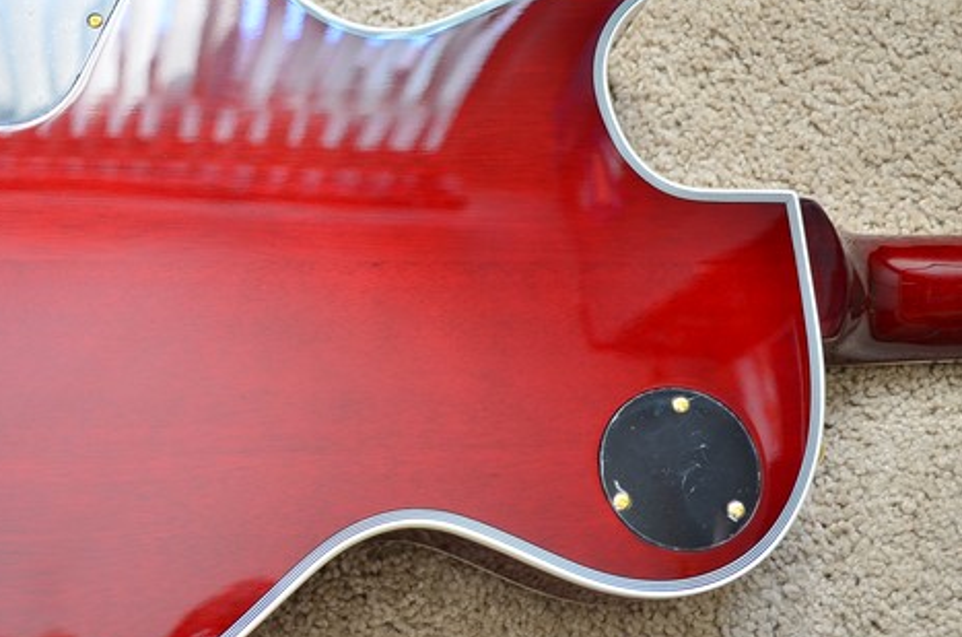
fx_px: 1280
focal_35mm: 48
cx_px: 216
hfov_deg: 39.8
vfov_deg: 27.9
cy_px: 289
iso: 140
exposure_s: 1/30
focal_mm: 18.5
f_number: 2.8
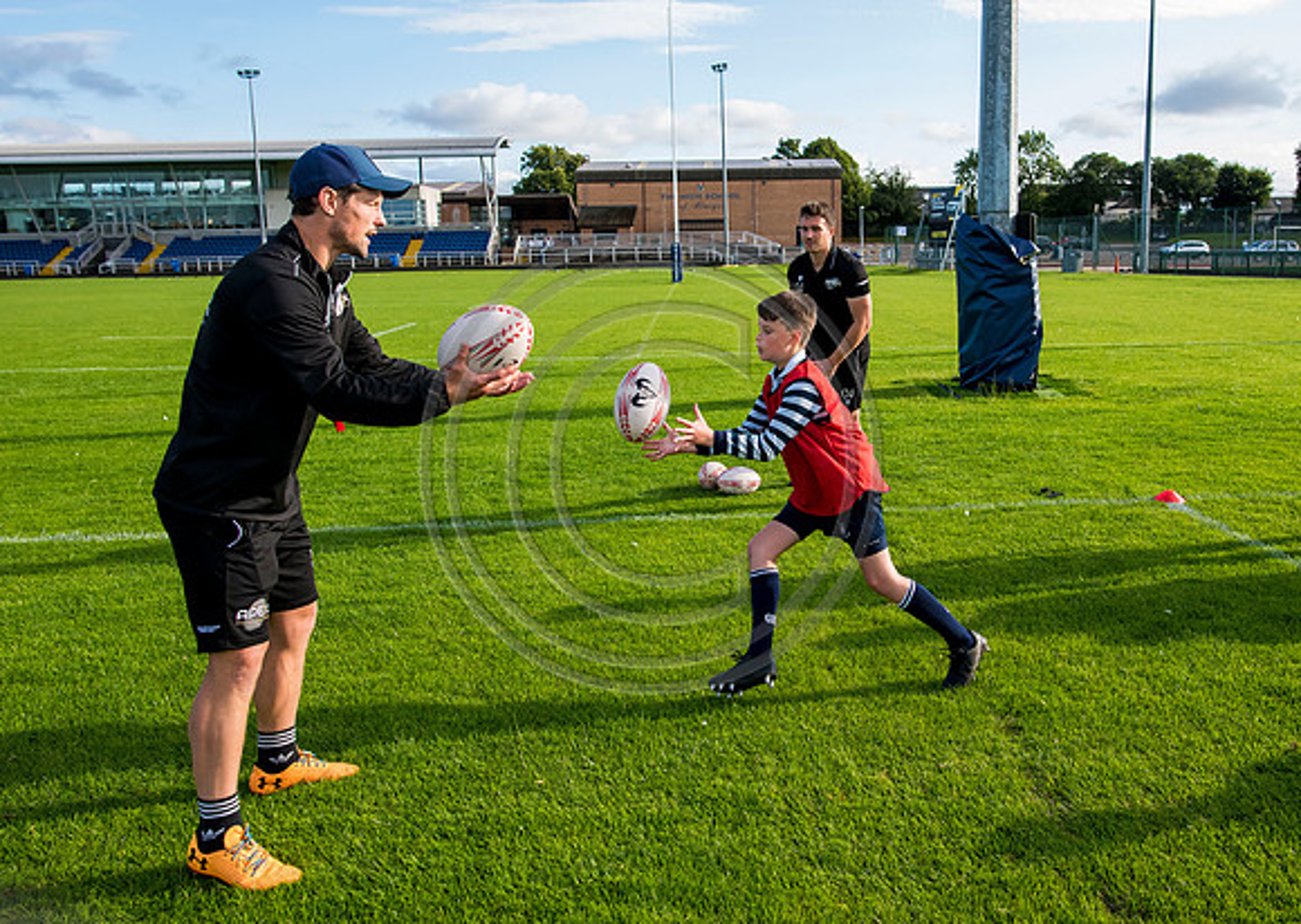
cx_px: 761
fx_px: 994
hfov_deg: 66.0
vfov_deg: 49.8
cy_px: 417
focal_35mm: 27
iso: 800
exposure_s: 1/1600
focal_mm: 20
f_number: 4.5
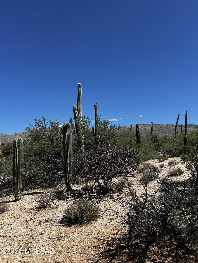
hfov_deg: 53.1
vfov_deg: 67.3
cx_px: 99
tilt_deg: +7.0
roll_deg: +3.0
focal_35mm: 26
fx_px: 198
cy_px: 132
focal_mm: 5.7
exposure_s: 1/4274
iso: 50
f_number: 1.5
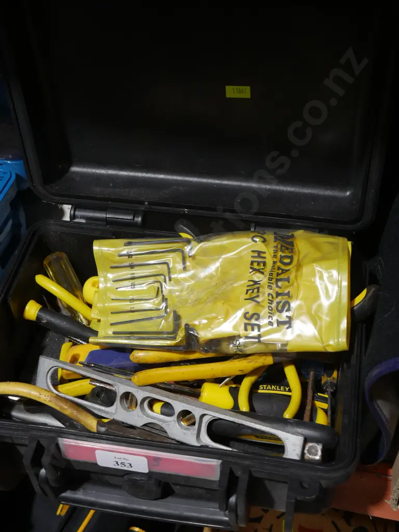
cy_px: 266
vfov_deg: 35.5
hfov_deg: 27.0
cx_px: 200
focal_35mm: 54
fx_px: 830
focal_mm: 27
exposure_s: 1/60
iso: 640
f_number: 5.3
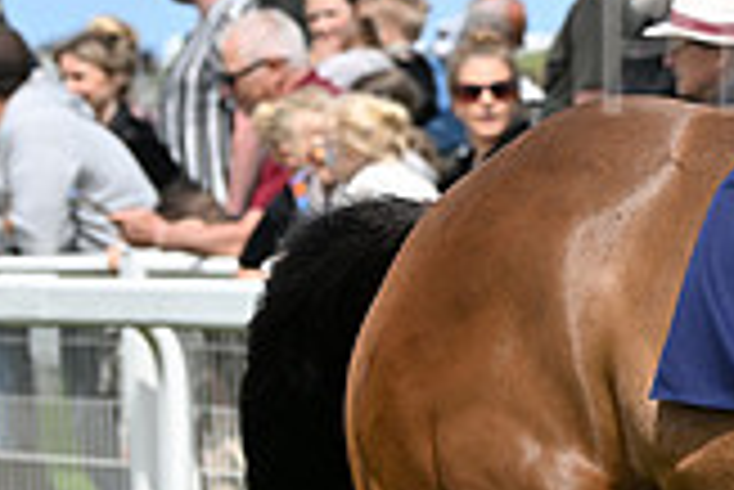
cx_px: 1184
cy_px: -169
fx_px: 8714
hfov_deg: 4.8
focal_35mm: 427
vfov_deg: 3.2
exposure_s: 1/2000
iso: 400
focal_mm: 120
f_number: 5.6
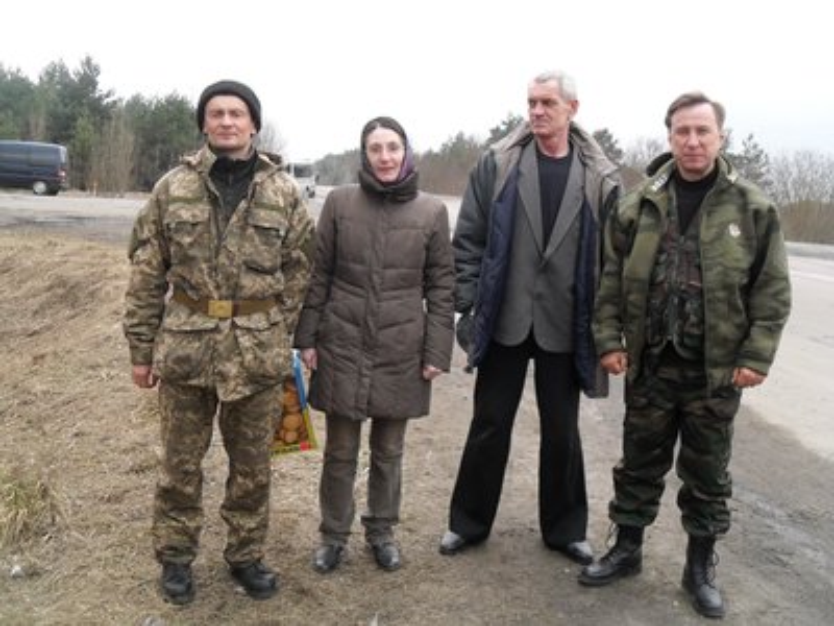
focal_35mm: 35
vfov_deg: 40.7
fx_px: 843
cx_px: 417
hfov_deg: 52.6
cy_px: 313
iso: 100
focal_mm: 6.2
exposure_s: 1/60
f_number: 2.8
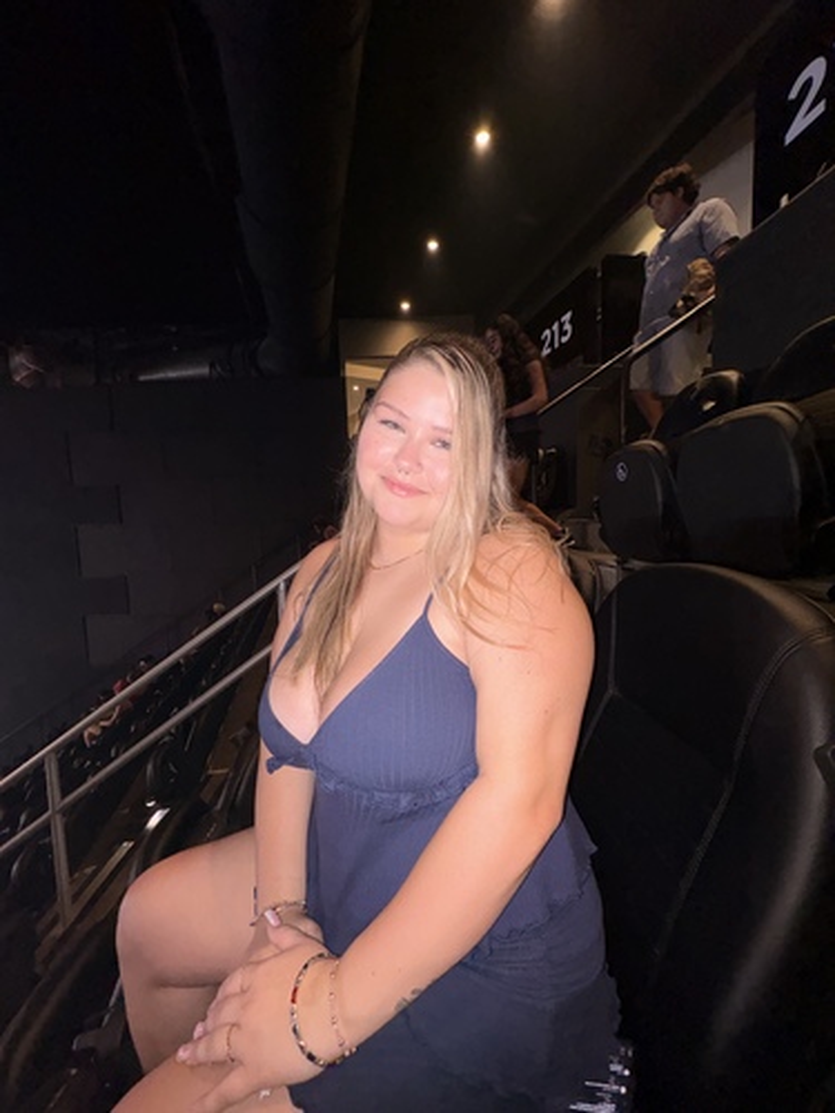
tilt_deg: -4.4
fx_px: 450
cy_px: 556
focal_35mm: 14
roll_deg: +1.9
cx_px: 418
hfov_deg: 85.7
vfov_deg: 102.1
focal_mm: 2.22
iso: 50
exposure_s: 1/53
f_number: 2.2
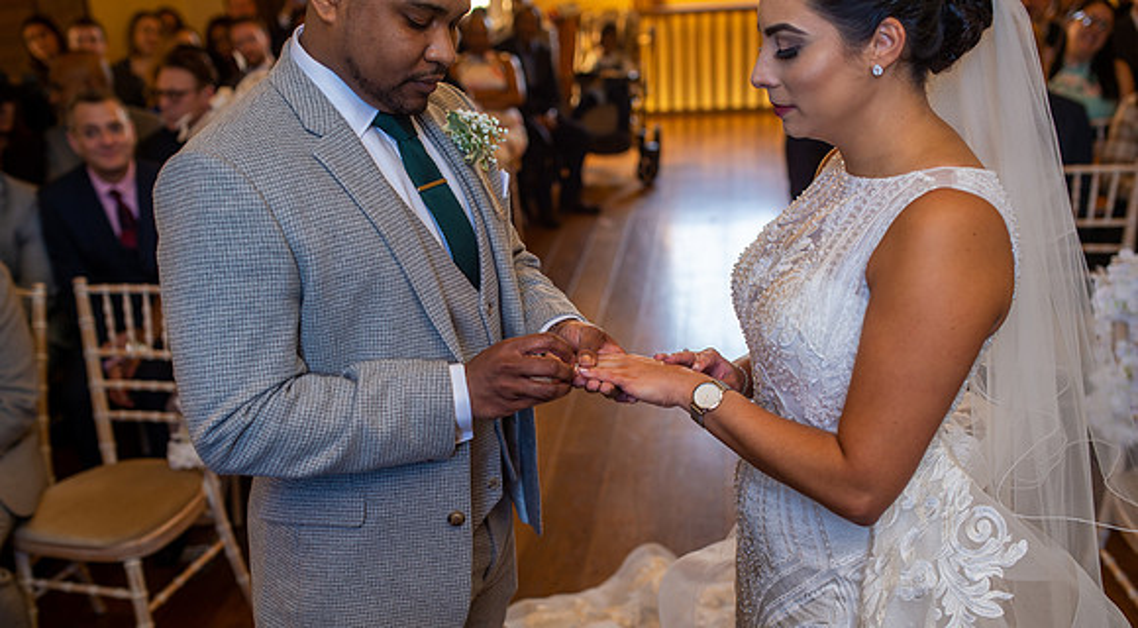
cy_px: 378
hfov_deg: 54.5
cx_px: 569
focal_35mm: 37
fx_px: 1106
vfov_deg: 31.6
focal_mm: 35
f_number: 2.8
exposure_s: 1/100
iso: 200
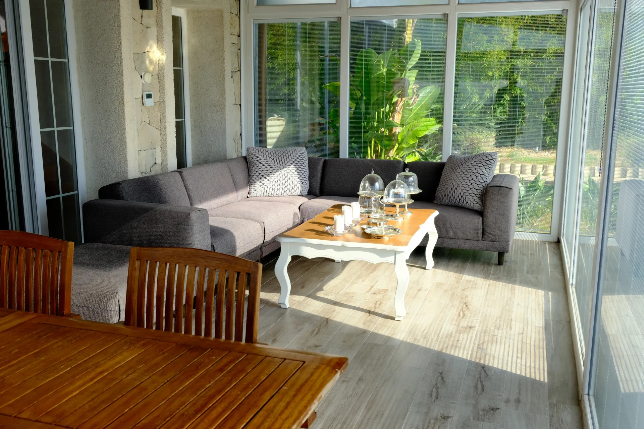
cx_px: 322
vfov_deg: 37.9
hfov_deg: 54.4
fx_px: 626
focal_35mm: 35
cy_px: 214
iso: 320
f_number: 5.6
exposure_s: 1/320
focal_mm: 23.3
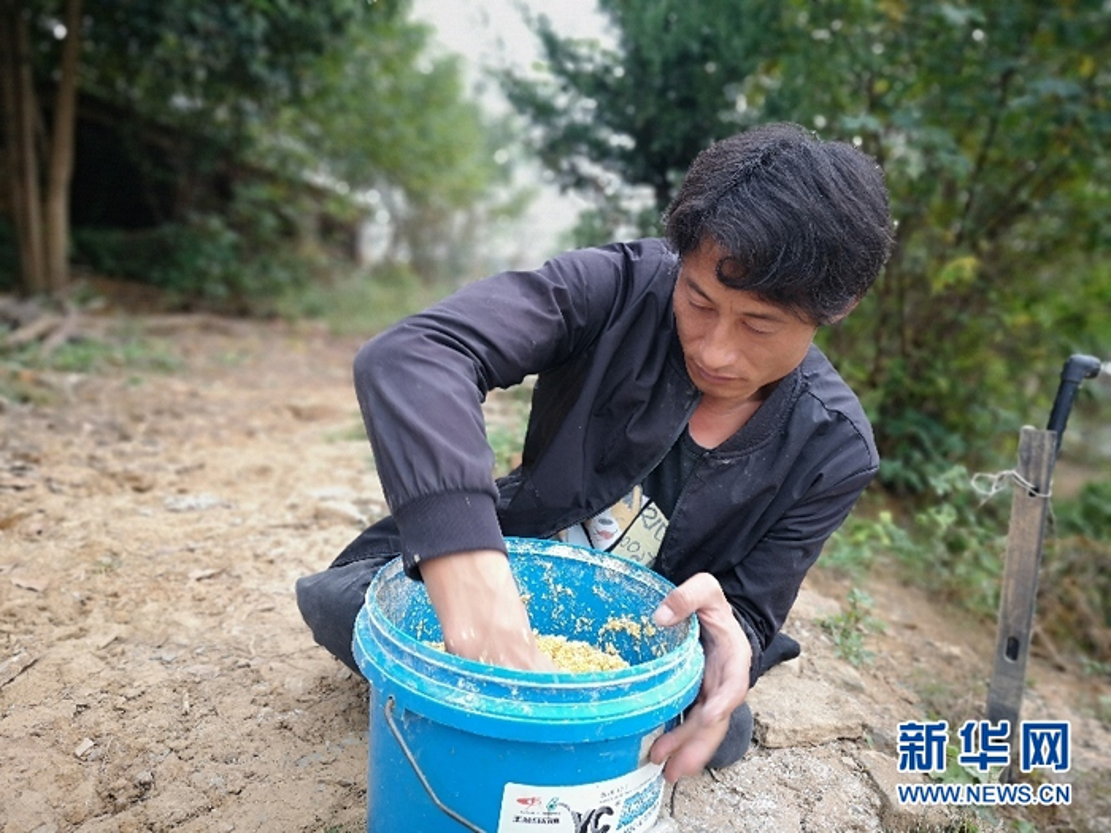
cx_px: 556
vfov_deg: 51.4
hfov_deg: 65.3
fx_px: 867
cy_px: 416
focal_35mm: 27
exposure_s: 1/100
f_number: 1.8
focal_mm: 3.95
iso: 50
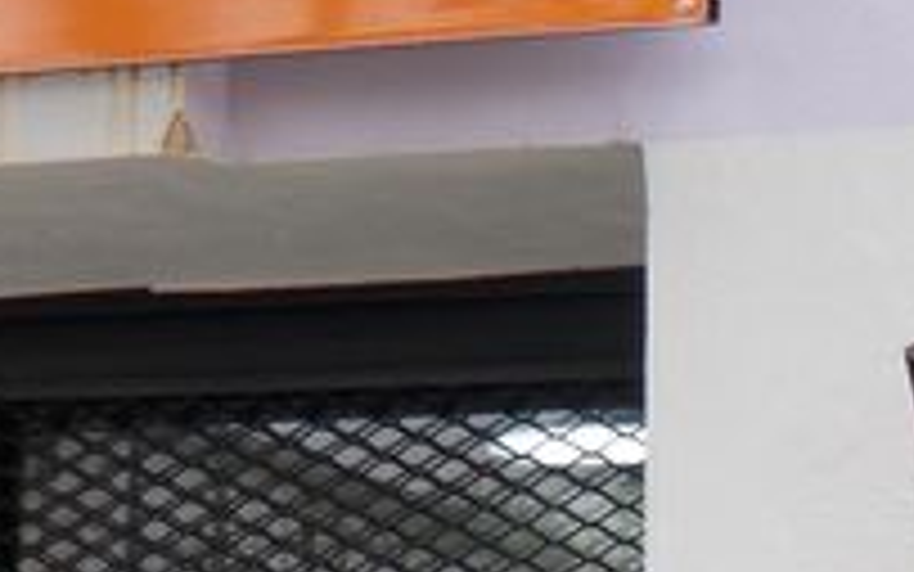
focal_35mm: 287
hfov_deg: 7.2
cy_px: -311
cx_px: -464
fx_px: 7151
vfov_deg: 4.5
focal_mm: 15.3
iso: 80
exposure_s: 1/50
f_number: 4.4
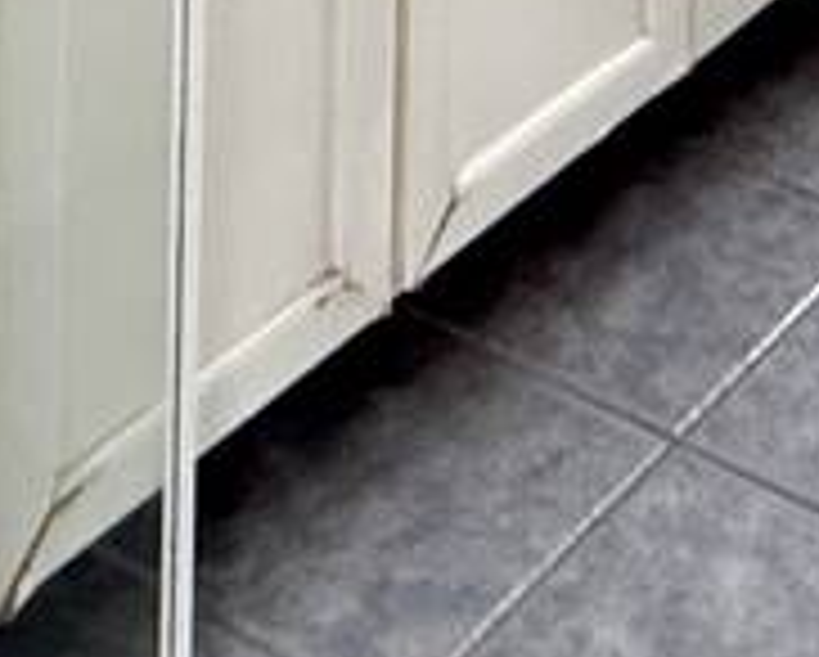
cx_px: 846
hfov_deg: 17.3
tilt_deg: -0.4
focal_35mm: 108
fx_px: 2621
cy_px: -1305
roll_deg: -1.6
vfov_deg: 10.3
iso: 320
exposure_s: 1/80
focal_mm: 2.22
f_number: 2.2
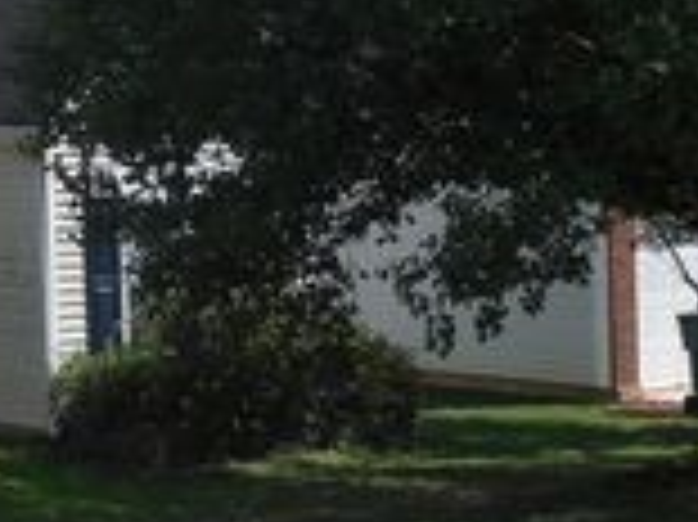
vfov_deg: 15.0
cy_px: 11
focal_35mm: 97
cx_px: -410
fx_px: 1954
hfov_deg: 17.7
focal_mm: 5.3
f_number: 3.2
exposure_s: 1/1250
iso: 125
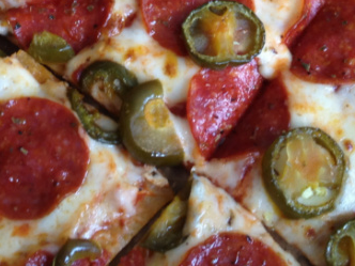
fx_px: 1108
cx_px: 134
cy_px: -91
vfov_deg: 13.2
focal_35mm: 108
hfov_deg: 18.2
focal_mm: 4.28
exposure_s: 1/24
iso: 64
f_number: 2.4
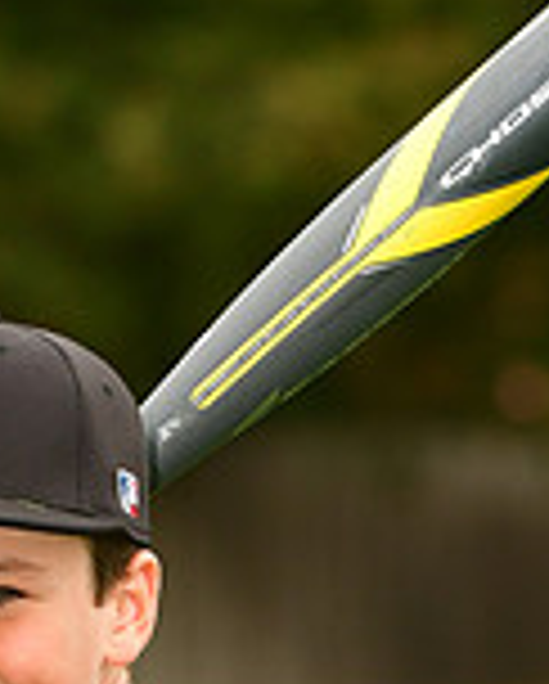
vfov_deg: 3.0
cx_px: 97
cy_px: 1102
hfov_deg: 2.4
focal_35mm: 643
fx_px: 13033
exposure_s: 1/1000
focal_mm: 120
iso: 320
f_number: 4
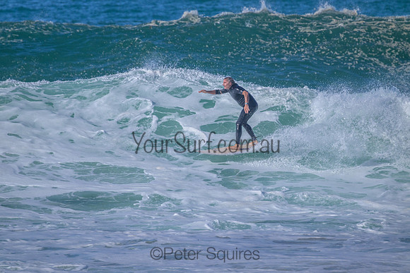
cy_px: 136
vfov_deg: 1.7
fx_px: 9113
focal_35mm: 800
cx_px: 205
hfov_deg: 2.6
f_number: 11
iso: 1000
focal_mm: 800
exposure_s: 1/2000
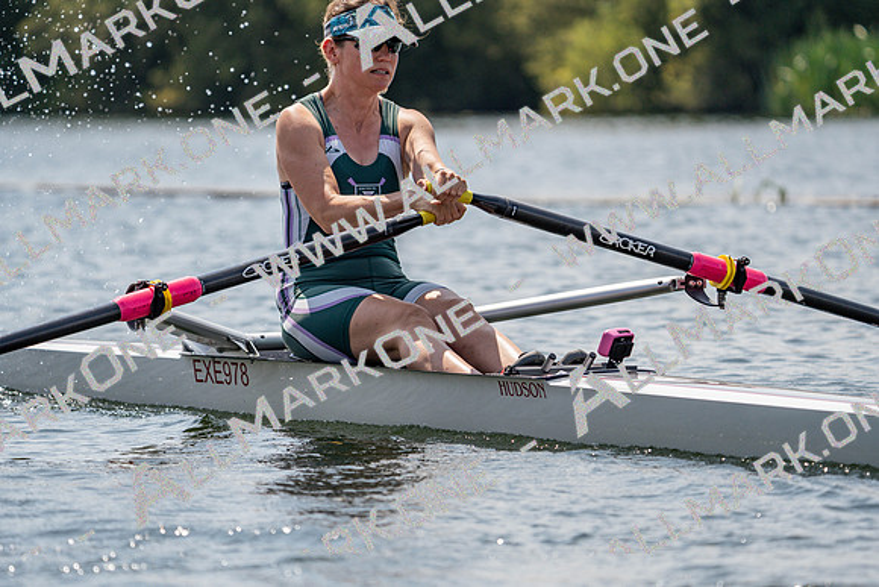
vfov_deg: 4.9
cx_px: 440
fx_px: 6838
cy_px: 294
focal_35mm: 280
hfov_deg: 7.4
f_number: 5.6
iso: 160
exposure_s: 1/1600
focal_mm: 280
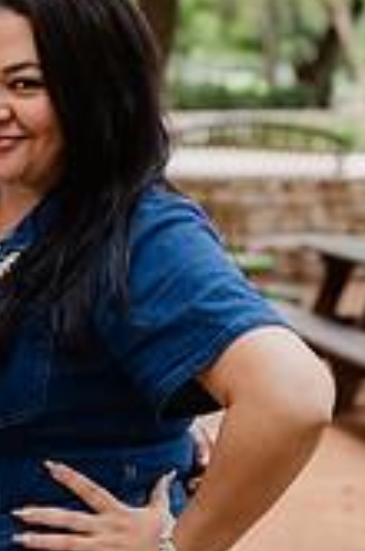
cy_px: 302
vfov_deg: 12.6
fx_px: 2489
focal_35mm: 163
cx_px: -63
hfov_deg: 8.3
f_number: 3.5
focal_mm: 60
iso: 3200
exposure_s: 1/160
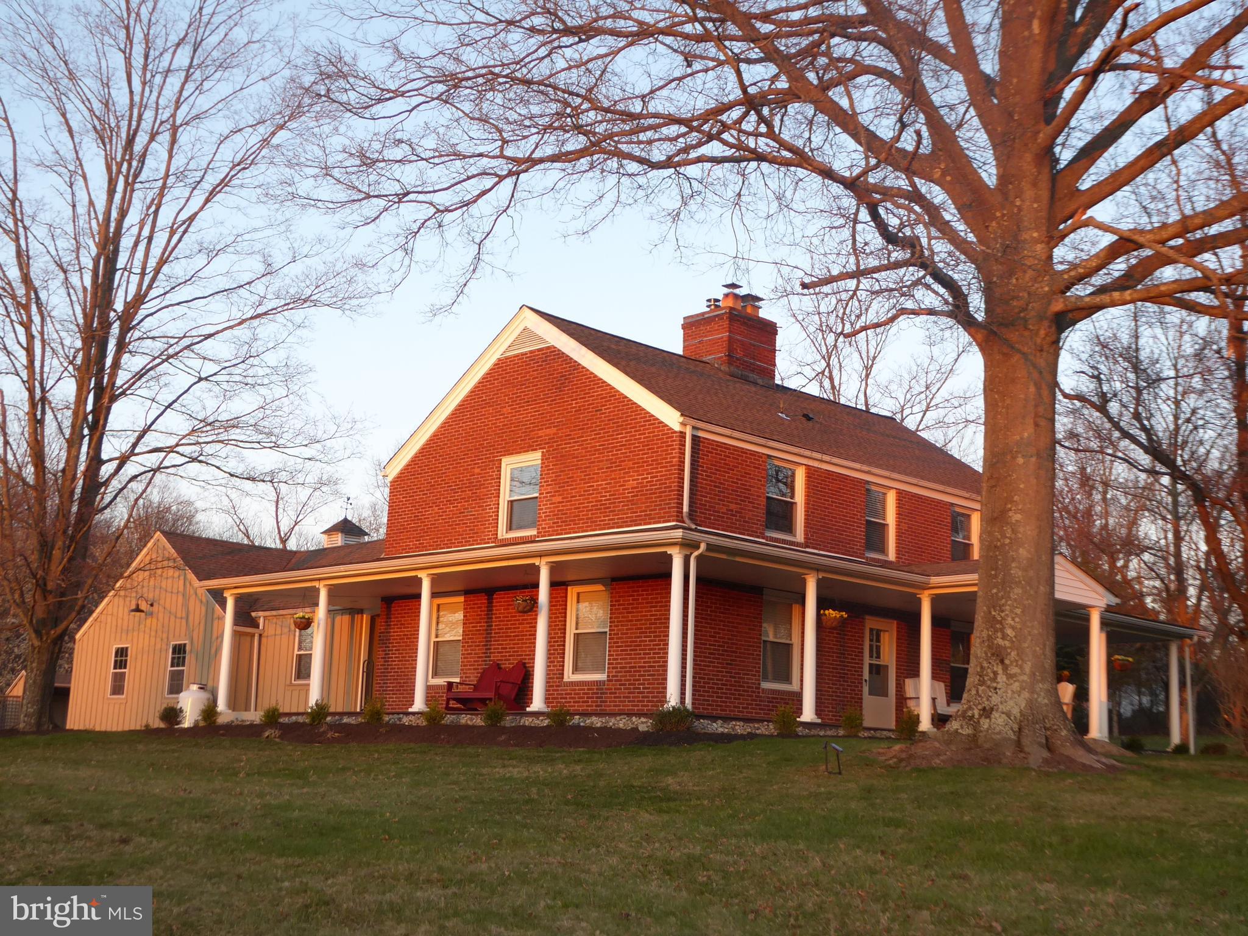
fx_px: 1586
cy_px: 468
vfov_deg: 32.9
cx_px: 624
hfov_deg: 42.9
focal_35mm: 44
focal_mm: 7.8
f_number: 3.9
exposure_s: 1/60
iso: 160
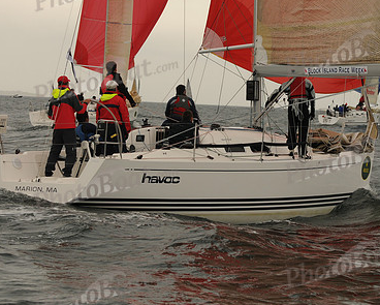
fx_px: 1745
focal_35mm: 155
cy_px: 118
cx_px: 231
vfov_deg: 10.0
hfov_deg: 12.4
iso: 200
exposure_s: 1/640
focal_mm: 70
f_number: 5
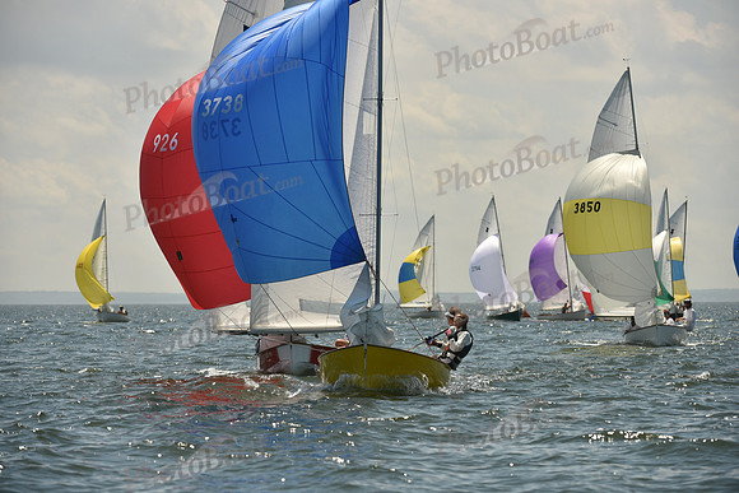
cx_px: 370
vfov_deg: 6.9
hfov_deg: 10.3
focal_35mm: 200
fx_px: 4106
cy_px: 246
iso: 250
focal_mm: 200
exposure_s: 1/2000
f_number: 6.3
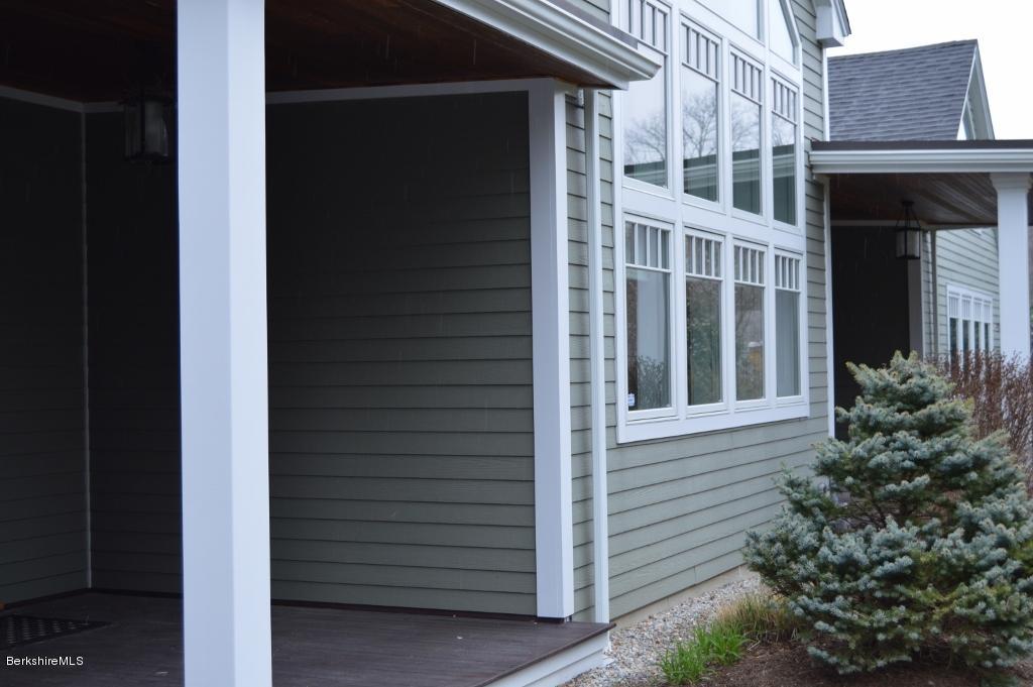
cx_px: 516
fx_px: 1462
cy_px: 344
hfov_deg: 38.9
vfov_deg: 26.4
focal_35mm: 51
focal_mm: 34
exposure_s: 1/125
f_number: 5.6
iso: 220
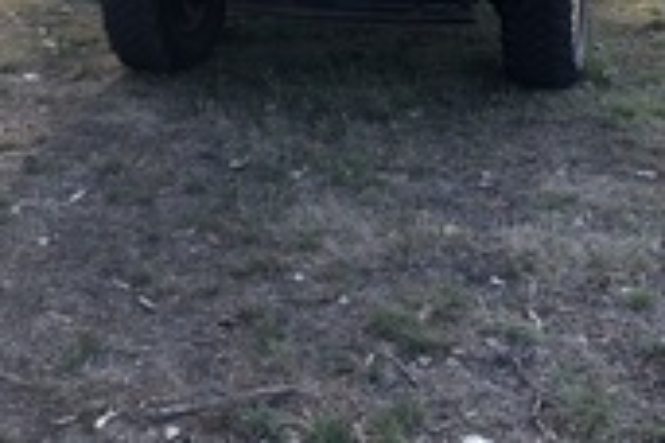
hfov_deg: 29.7
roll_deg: +0.3
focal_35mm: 68
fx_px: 1256
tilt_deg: -6.5
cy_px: -93
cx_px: 331
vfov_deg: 18.9
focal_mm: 4
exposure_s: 1/291
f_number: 1.8
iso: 20
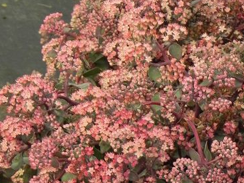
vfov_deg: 4.7
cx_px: 174
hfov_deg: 6.3
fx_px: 2213
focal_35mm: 314
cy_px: 232
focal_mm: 25.7
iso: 160
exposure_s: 1/320
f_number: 5
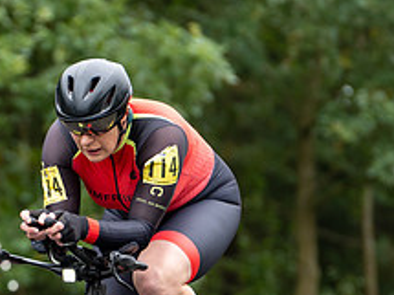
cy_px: 237
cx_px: 137
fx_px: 3993
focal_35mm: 351
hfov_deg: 5.6
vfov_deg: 4.2
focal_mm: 135
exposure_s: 1/1000
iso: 1250
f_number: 2.8
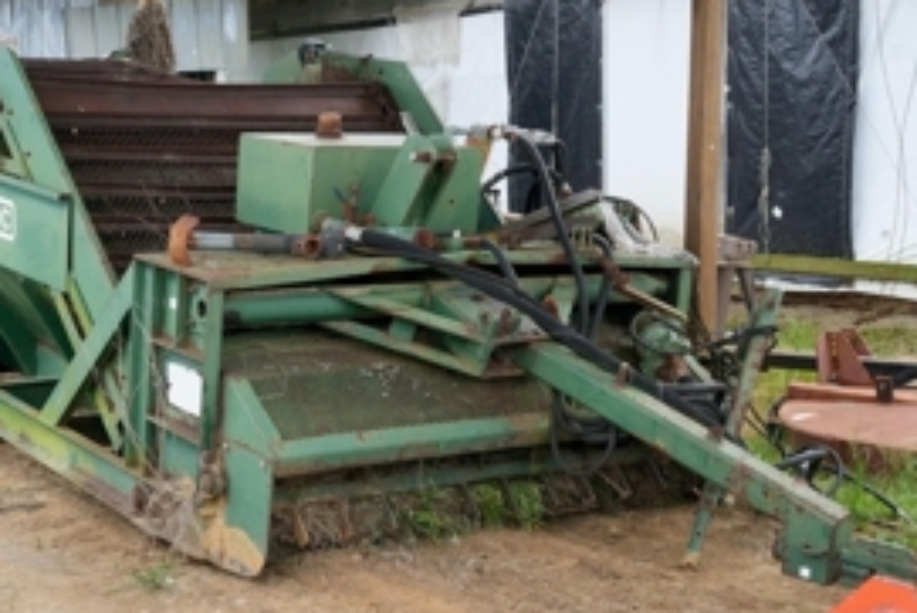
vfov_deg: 21.6
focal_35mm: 63
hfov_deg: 31.3
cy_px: 349
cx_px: 223
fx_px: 1606
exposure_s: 1/40
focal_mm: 38
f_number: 11
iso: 320
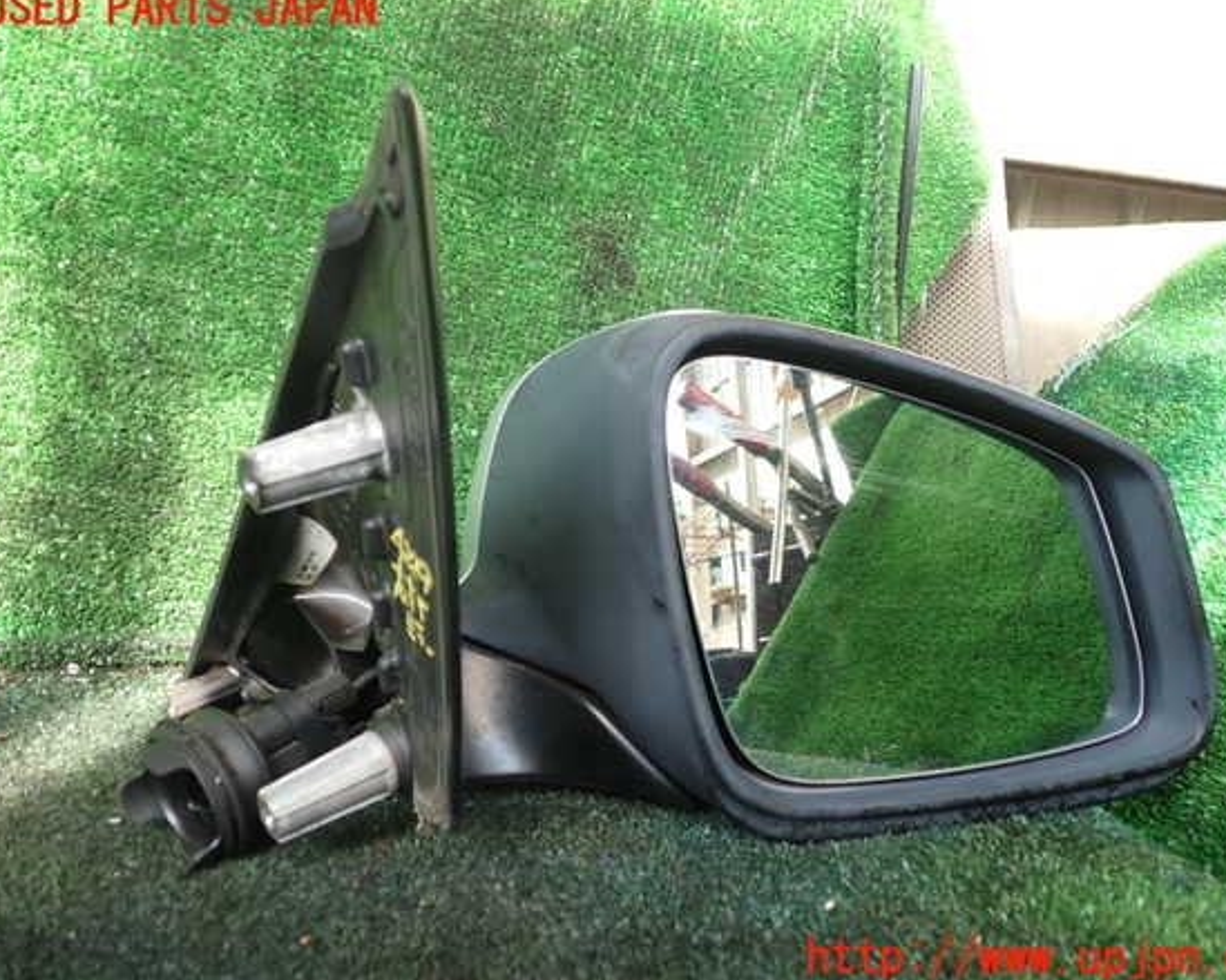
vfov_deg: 45.8
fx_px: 1161
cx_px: 641
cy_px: 484
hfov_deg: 55.6
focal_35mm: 32
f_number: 2.3
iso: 100
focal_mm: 5.4
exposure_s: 1/80
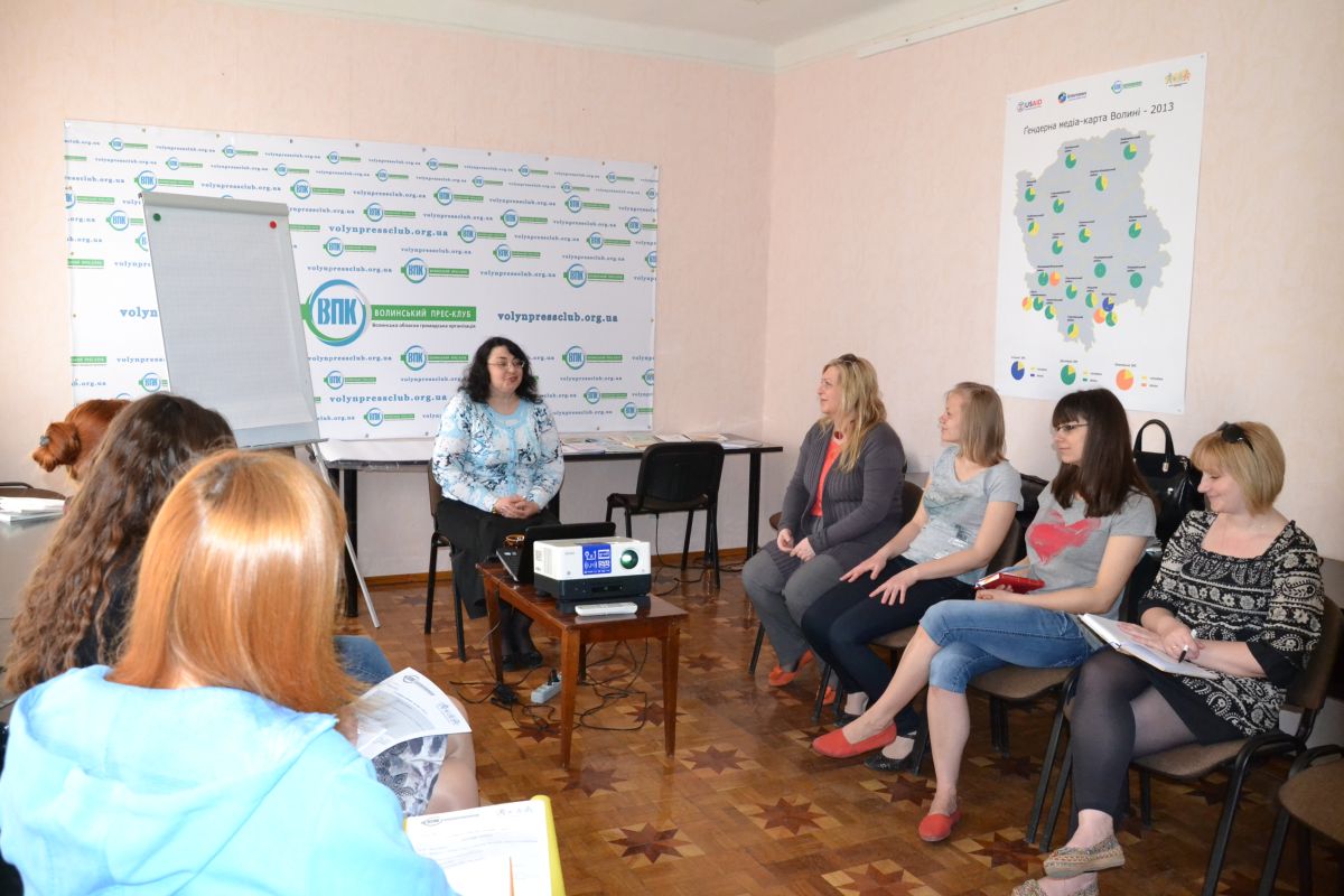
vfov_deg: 47.9
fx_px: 1008
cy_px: 448
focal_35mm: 27
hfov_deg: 67.4
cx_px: 672
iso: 2800
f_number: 6.3
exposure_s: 1/60
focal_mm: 18
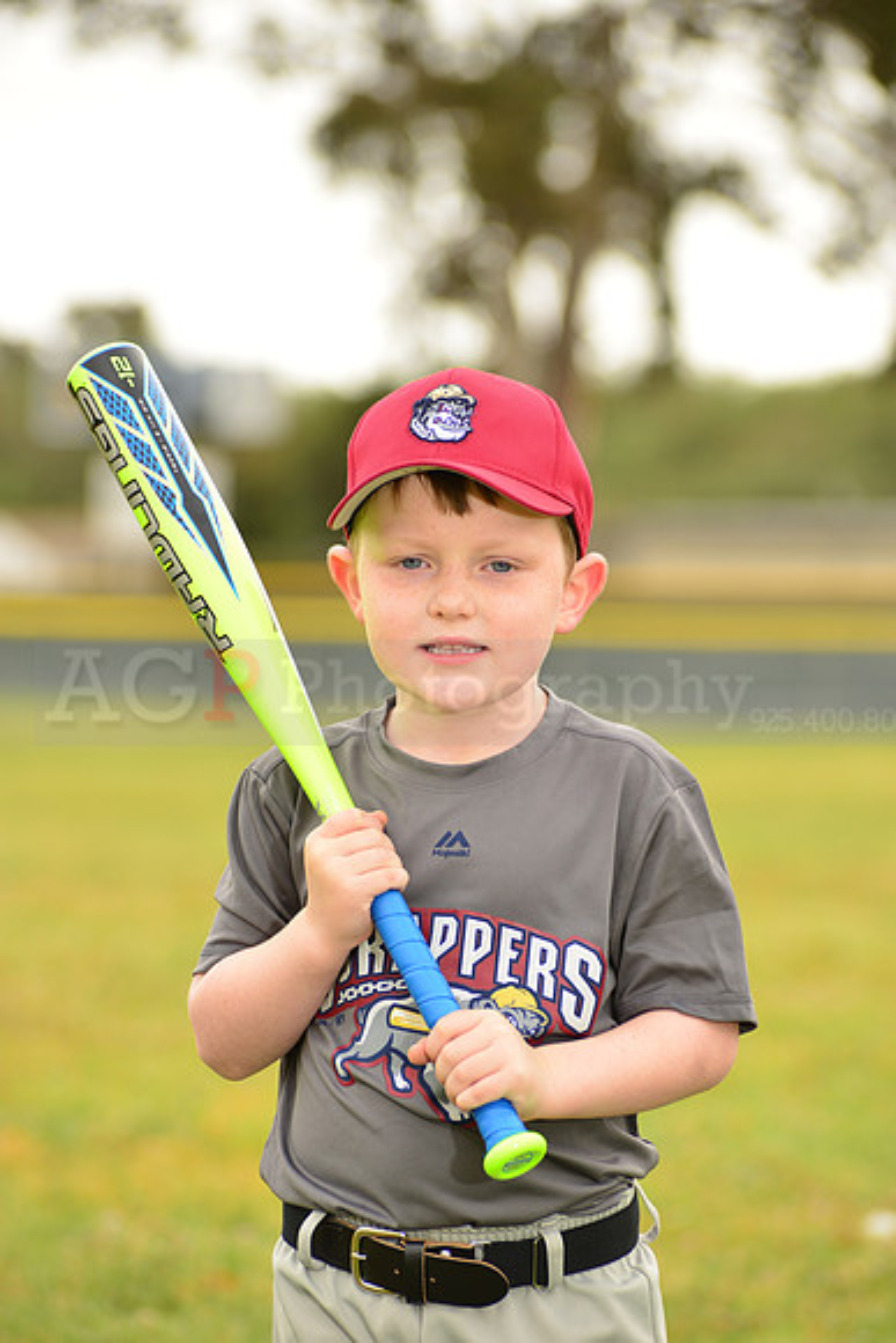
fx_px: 6342
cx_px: 448
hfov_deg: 8.1
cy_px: 672
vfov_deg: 12.1
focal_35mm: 170
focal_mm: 170
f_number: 5.6
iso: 160
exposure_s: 1/250
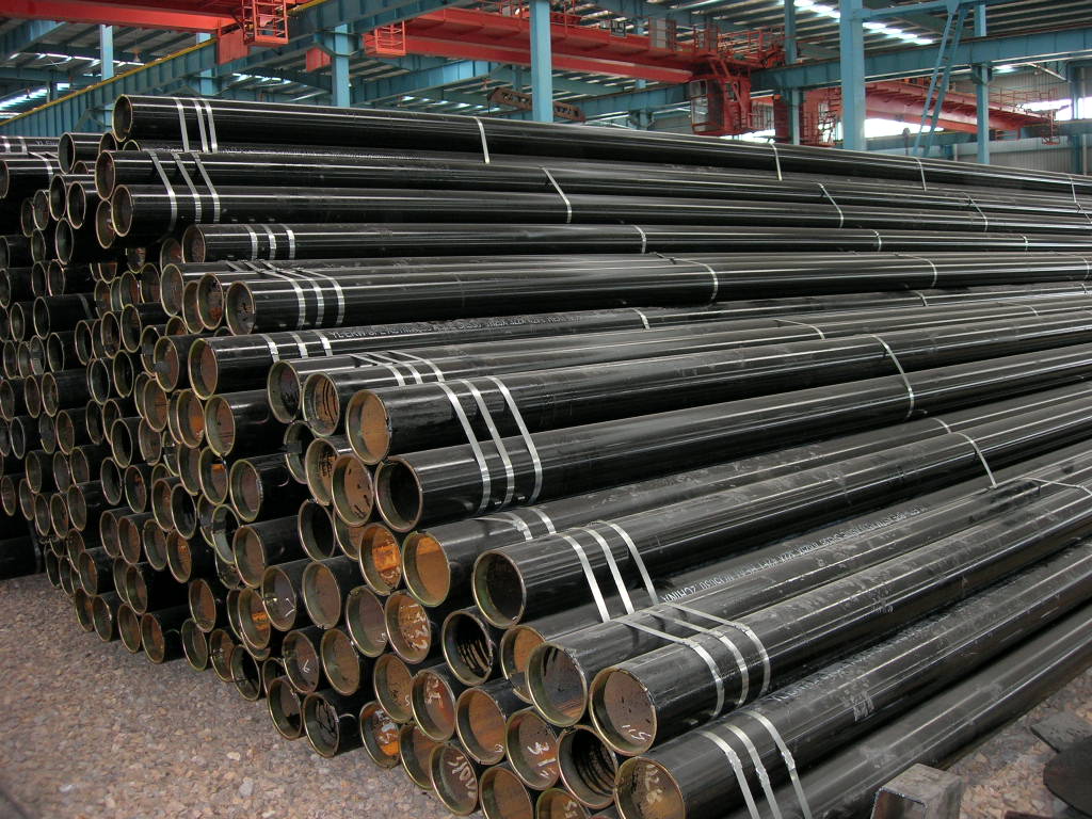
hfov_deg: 49.0
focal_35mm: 38
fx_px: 1199
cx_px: 546
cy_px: 410
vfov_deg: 37.7
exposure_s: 1/60.1
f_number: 2.8
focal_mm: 7.8
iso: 88
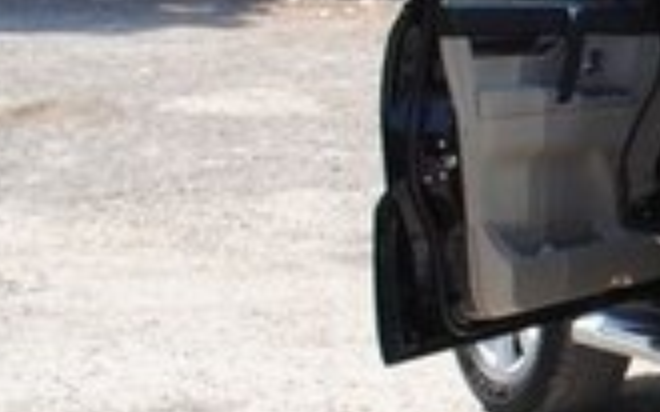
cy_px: 80
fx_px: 2427
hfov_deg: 13.8
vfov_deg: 9.7
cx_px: 1192
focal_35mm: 135
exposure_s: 1/200
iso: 100
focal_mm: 22
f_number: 7.1
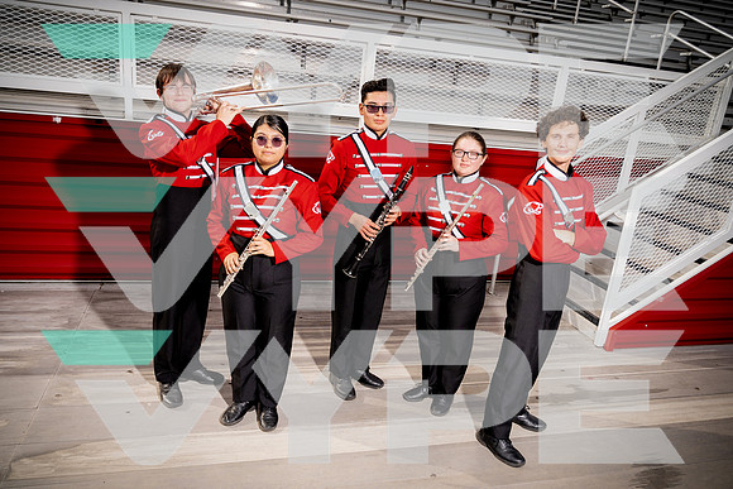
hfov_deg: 67.4
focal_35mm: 27
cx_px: 366
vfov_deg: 48.0
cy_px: 244
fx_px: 550
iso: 100
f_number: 6.3
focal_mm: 27
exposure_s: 1/250
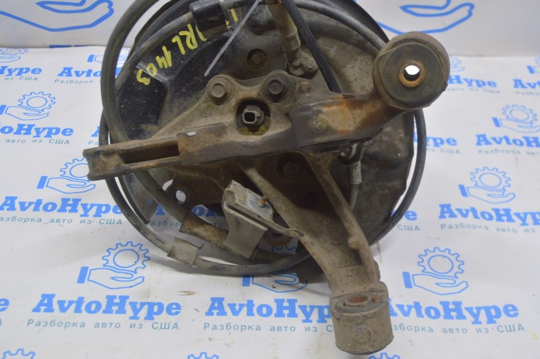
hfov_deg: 45.0
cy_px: 180
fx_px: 652
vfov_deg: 30.8
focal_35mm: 44
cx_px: 270
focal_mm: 29
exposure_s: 1/20
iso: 400
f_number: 5.6
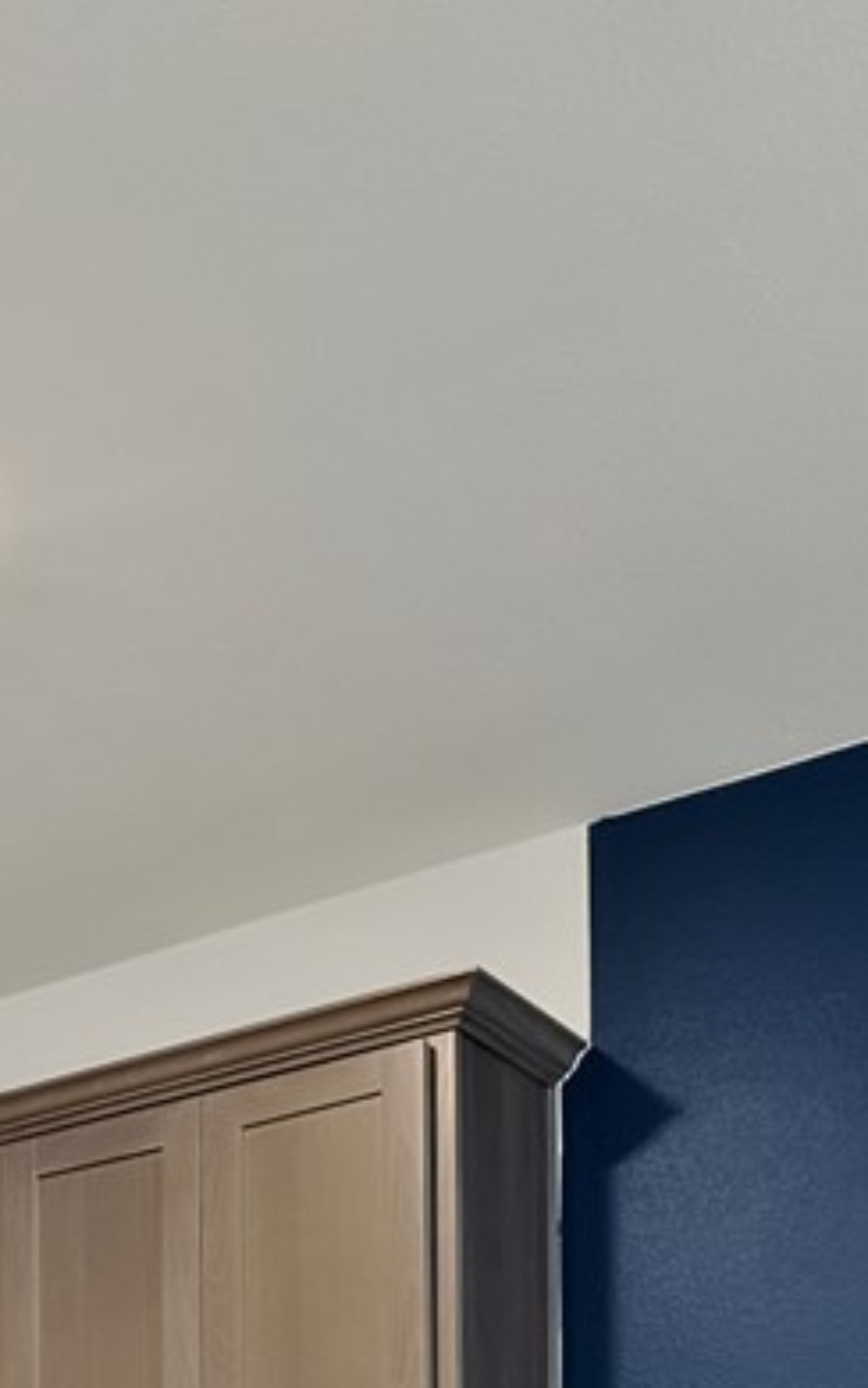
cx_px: -690
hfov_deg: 16.2
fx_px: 2572
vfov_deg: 23.9
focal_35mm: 68
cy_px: 2082
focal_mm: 13
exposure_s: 1/2
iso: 640
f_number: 9
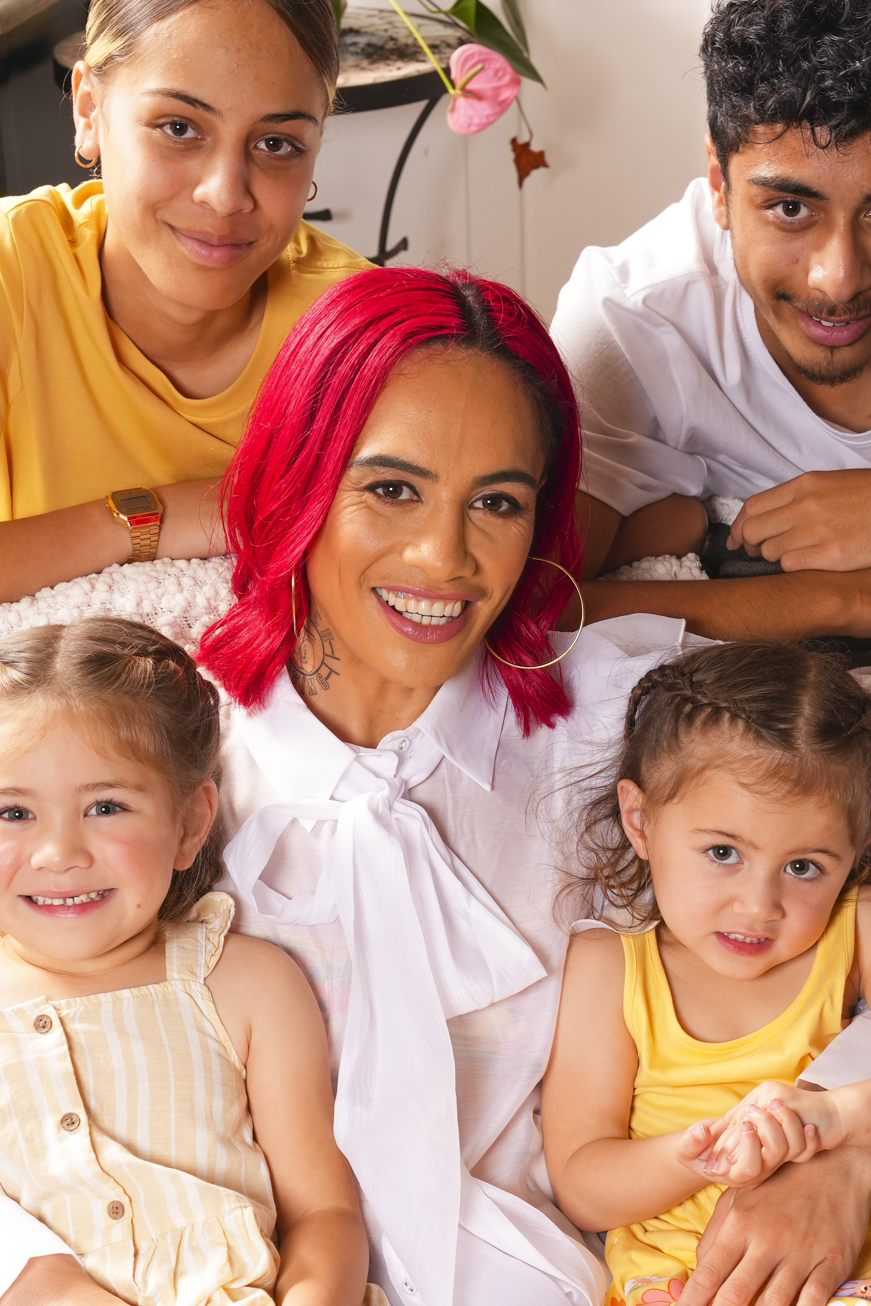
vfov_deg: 23.3
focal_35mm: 86
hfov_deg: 15.9
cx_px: 568
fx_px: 3121
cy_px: 1042
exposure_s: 1/125
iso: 500
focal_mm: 45
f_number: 7.1
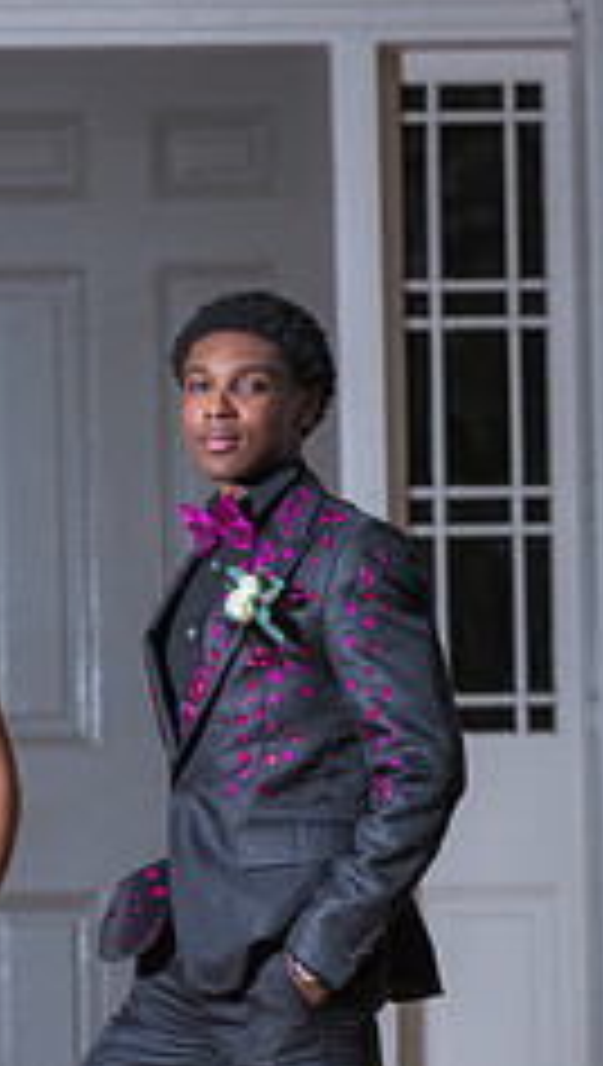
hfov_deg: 4.5
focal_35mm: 268
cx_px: -50
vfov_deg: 8.0
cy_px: 886
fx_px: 7588
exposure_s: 1/250
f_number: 4
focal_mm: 135
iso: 100
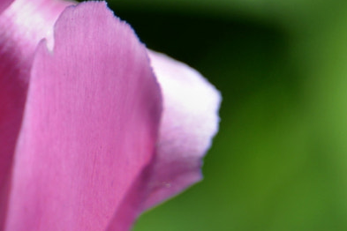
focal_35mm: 1565
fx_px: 15084
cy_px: 253
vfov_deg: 0.9
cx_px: -184
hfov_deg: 1.3
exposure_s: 1/500
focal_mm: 300
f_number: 5.6
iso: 220
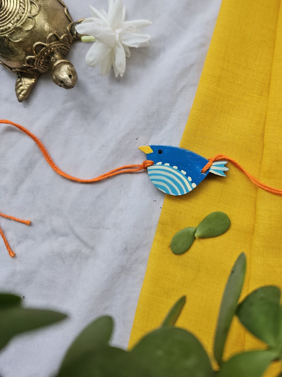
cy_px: 137
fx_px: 326
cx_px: 183
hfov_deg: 46.2
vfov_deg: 59.0
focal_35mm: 30
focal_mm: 5.4
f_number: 1.8
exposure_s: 1/100
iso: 160
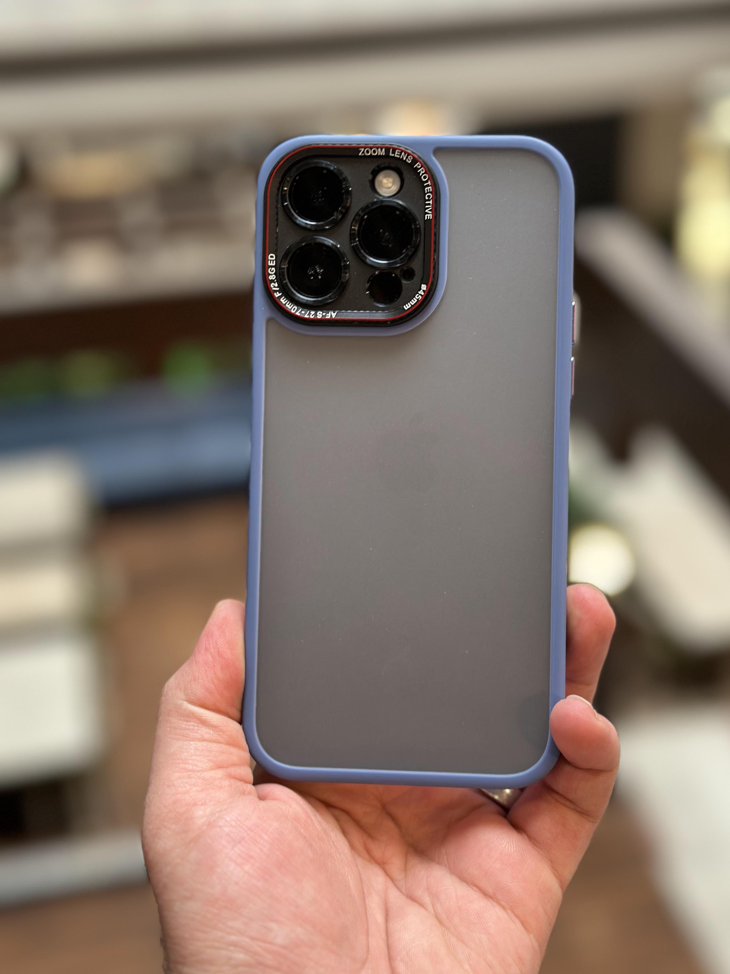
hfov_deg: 28.0
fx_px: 1462
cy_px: 455
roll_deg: +2.1
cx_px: 392
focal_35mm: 52
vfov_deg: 36.8
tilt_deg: -28.3
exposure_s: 1/50
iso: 100
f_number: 1.78
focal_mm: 6.86
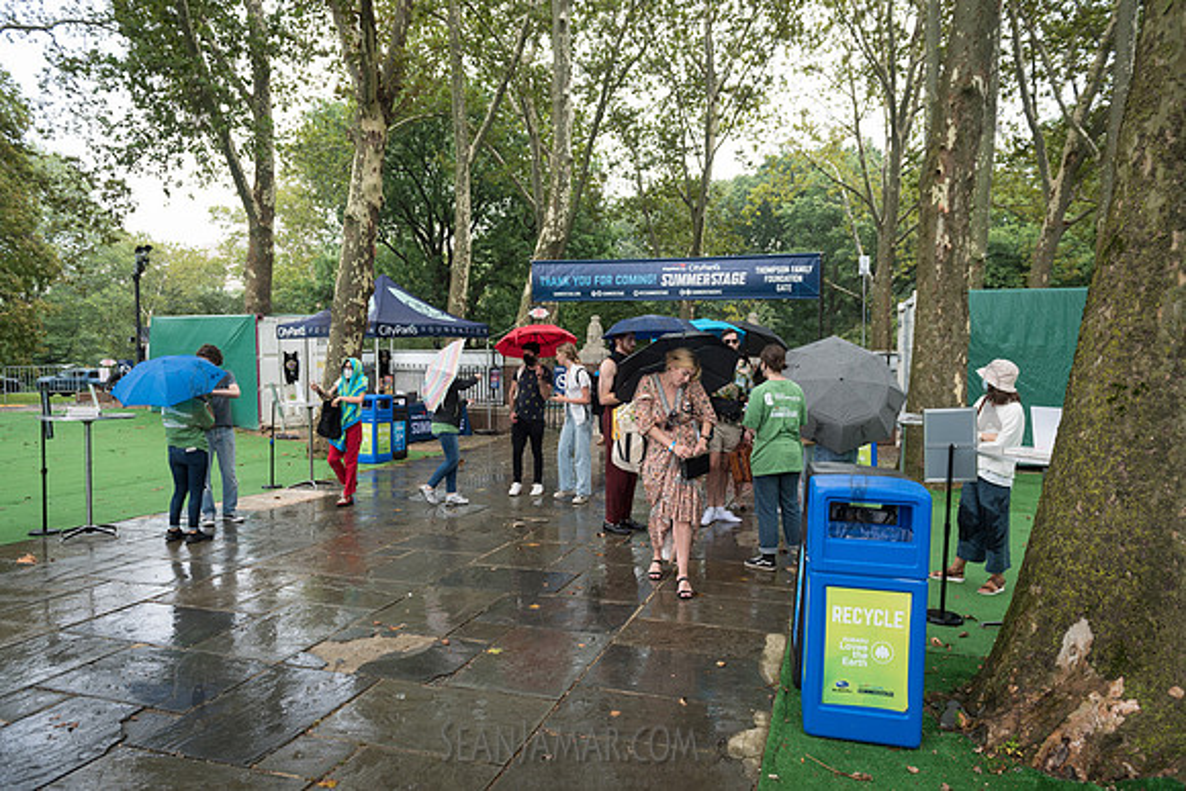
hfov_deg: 73.7
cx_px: 593
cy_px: 396
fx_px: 791
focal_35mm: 24
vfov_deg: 53.2
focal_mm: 24
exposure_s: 1/60
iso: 200
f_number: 4
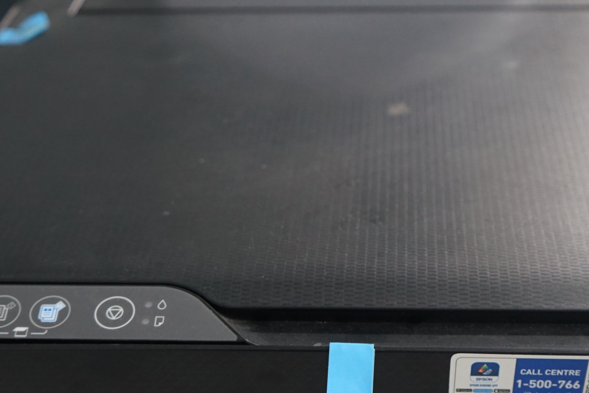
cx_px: 331
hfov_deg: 32.3
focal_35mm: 62
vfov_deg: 21.5
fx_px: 1014
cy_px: 340
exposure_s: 1/60
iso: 1600
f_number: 4
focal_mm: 29
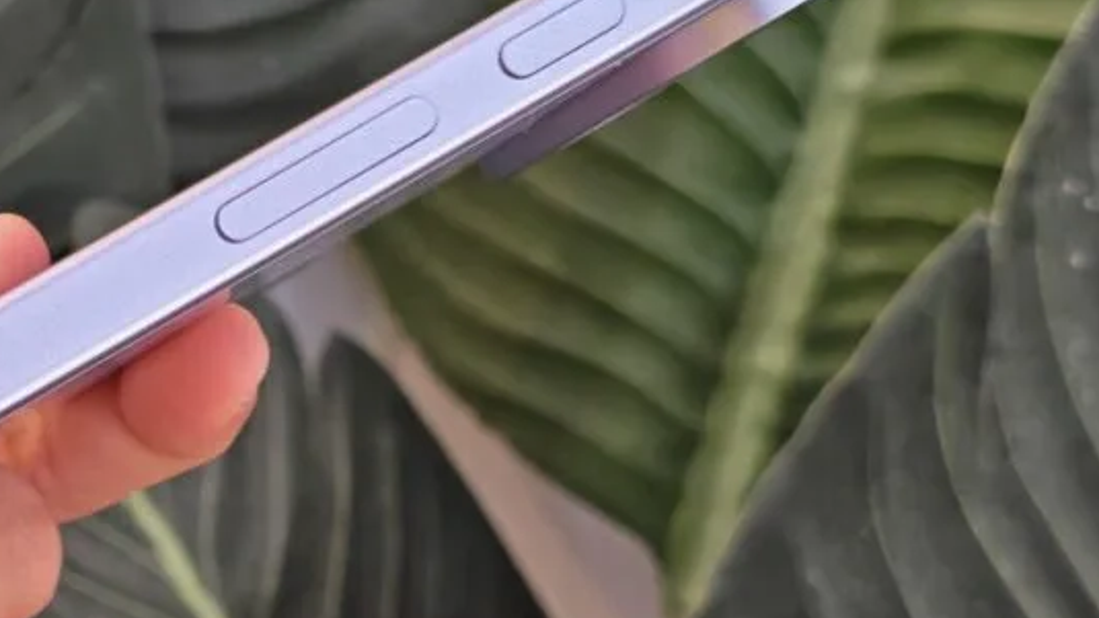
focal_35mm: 96
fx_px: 2798
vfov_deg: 12.6
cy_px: 335
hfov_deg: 21.8
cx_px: 158
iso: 80
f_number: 1.6
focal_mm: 5.4
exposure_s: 1/50
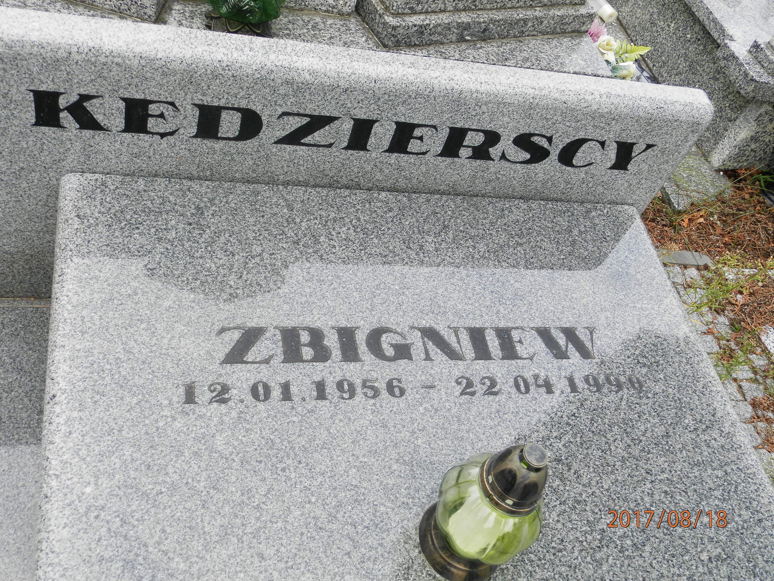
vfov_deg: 41.8
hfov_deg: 54.0
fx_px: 760
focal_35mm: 34
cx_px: 387
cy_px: 290
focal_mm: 6.1
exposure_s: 1/100
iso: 80
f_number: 3.3
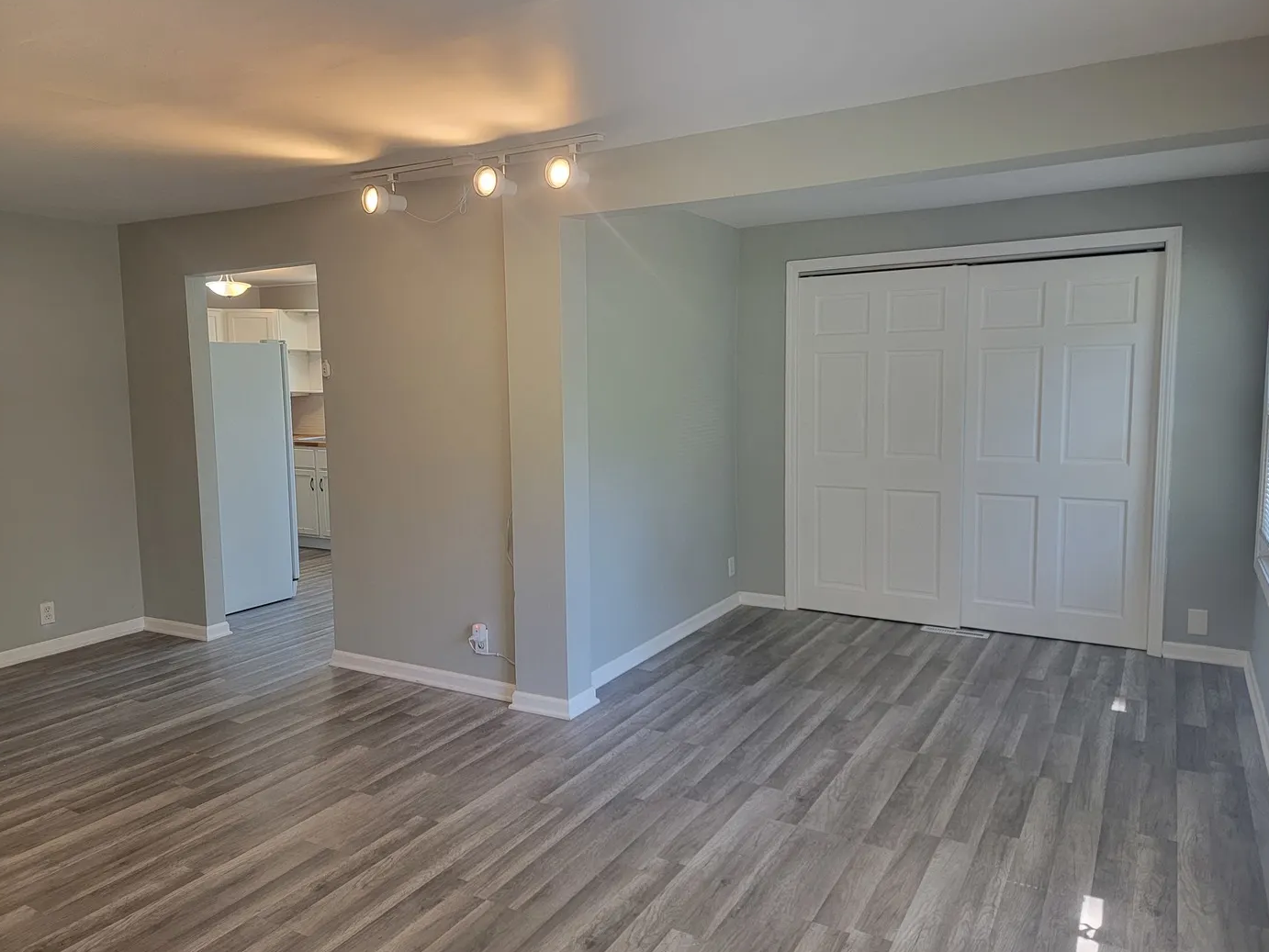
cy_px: 476
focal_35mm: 25
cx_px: 621
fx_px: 917
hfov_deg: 69.4
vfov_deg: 54.9
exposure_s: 1/120
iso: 200
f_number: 1.8
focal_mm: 6.7
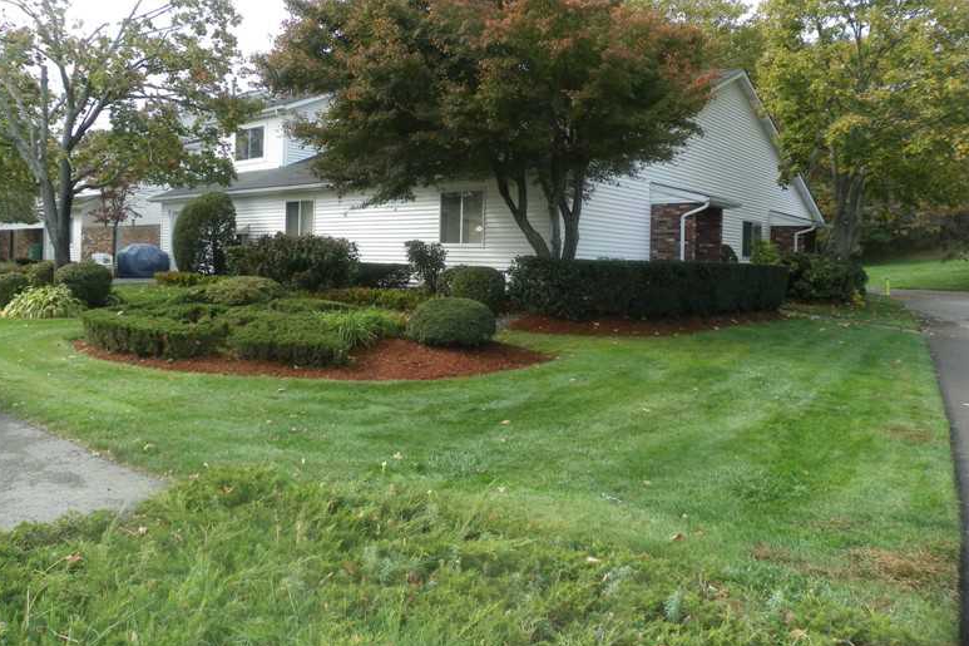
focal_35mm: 28
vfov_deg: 46.2
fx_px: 753
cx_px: 469
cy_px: 275
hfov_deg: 65.5
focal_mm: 4.6
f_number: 4
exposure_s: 1/250
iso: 64
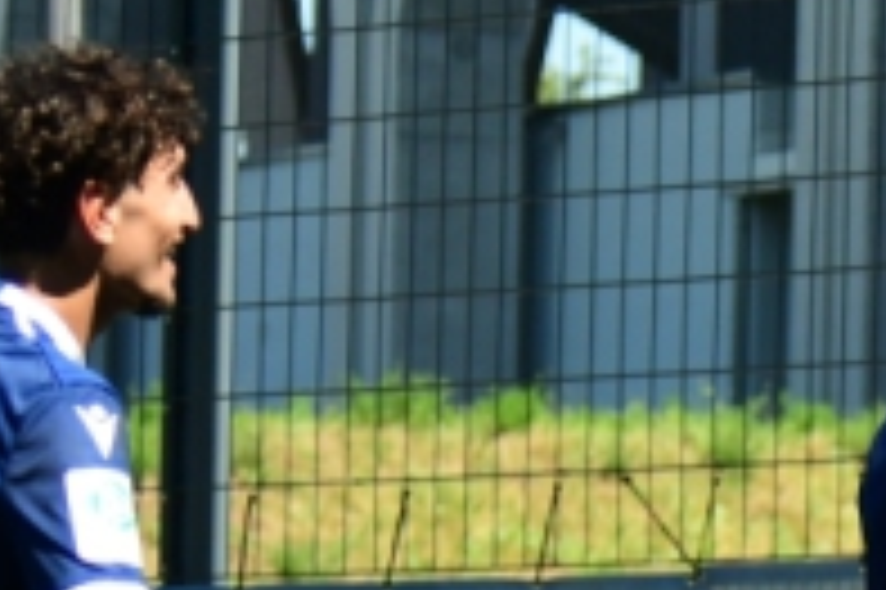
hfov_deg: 4.2
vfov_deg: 2.8
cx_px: 1399
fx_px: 11975
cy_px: 1155
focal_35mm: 487
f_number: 4.5
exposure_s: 1/2000
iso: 560
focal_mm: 80
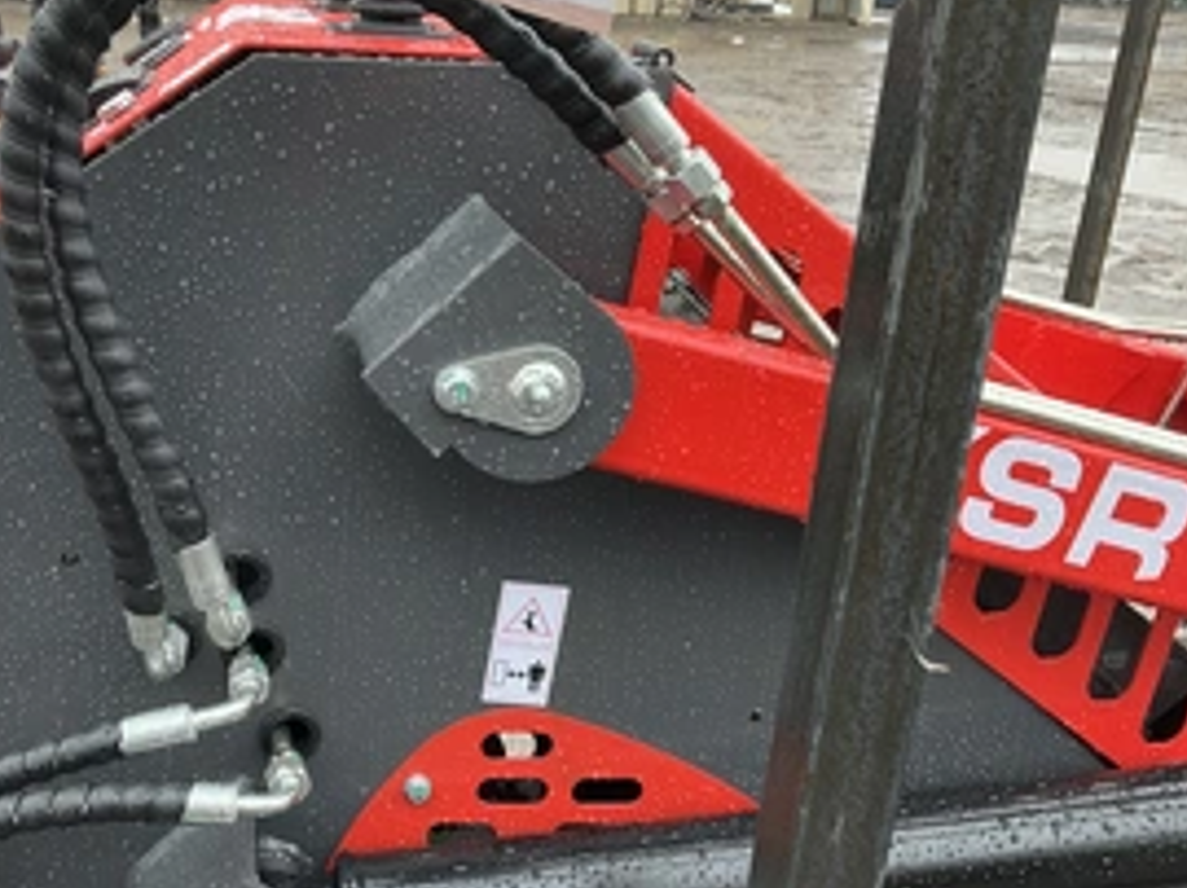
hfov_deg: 42.8
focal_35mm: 43
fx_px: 1473
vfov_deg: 33.5
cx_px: 325
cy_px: 462
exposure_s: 1/122
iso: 40
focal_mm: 3
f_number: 1.8
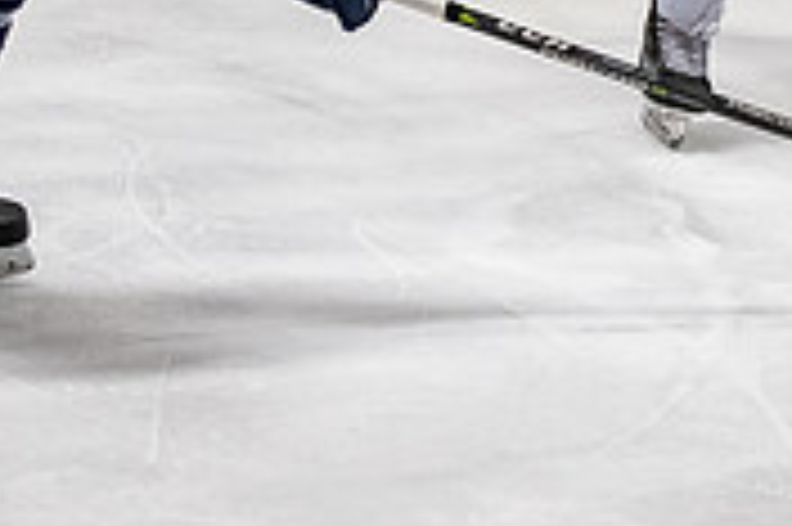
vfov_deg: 3.1
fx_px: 9781
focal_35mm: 445
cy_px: -307
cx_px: 926
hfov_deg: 4.6
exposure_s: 1/800
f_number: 3.2
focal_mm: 70
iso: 1600
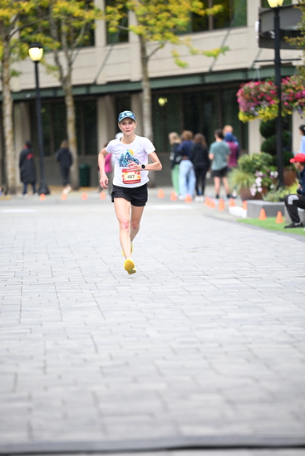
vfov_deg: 10.3
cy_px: 228
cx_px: 152
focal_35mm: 200
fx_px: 2540
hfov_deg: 6.9
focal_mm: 200
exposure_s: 1/1250
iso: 1250
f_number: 2.8
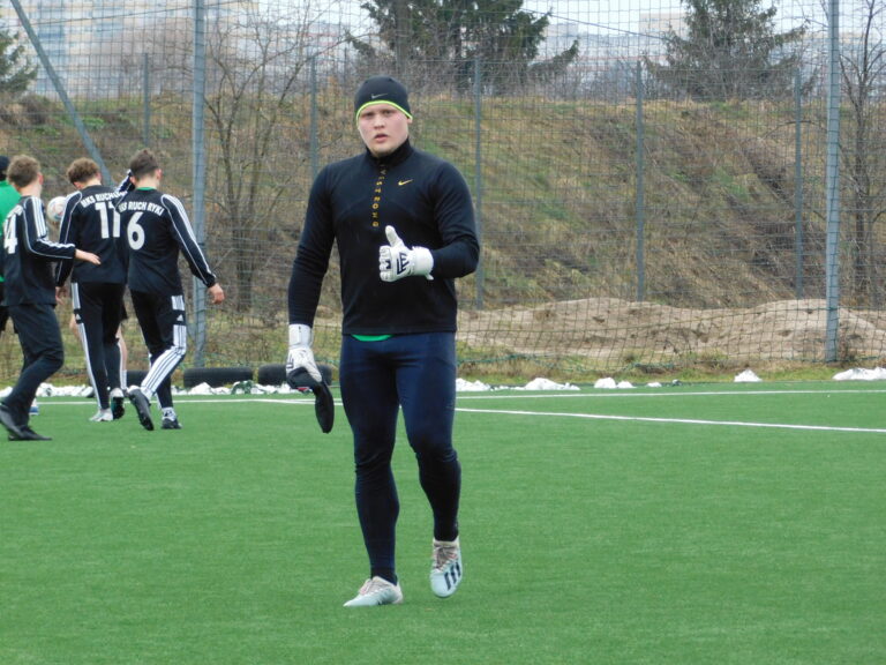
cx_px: 443
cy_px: 332
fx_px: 6808
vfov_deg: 5.6
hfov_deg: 7.4
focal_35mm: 266
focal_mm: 47.2
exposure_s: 1/250
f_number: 5.7
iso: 400
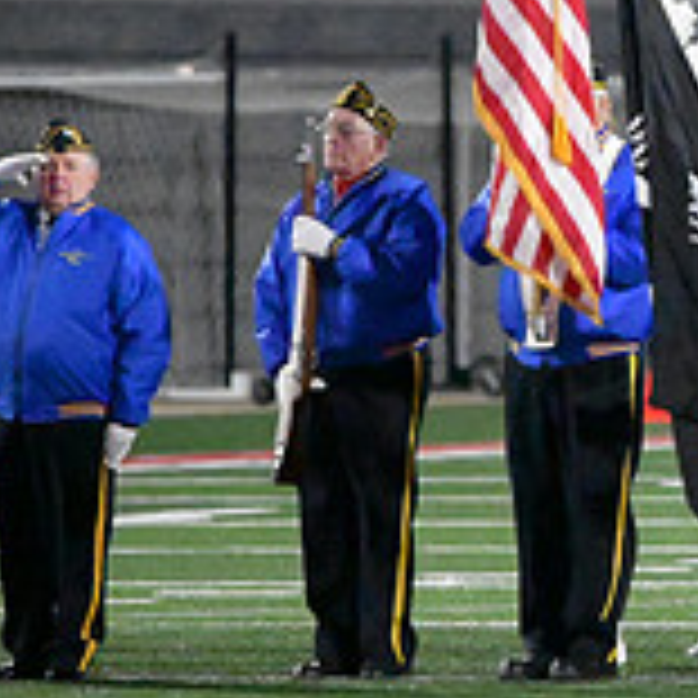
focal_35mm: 634
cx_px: 959
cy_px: 185
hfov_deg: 2.8
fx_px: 14463
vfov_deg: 2.8
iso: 51200
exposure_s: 1/8000
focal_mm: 200
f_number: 2.8
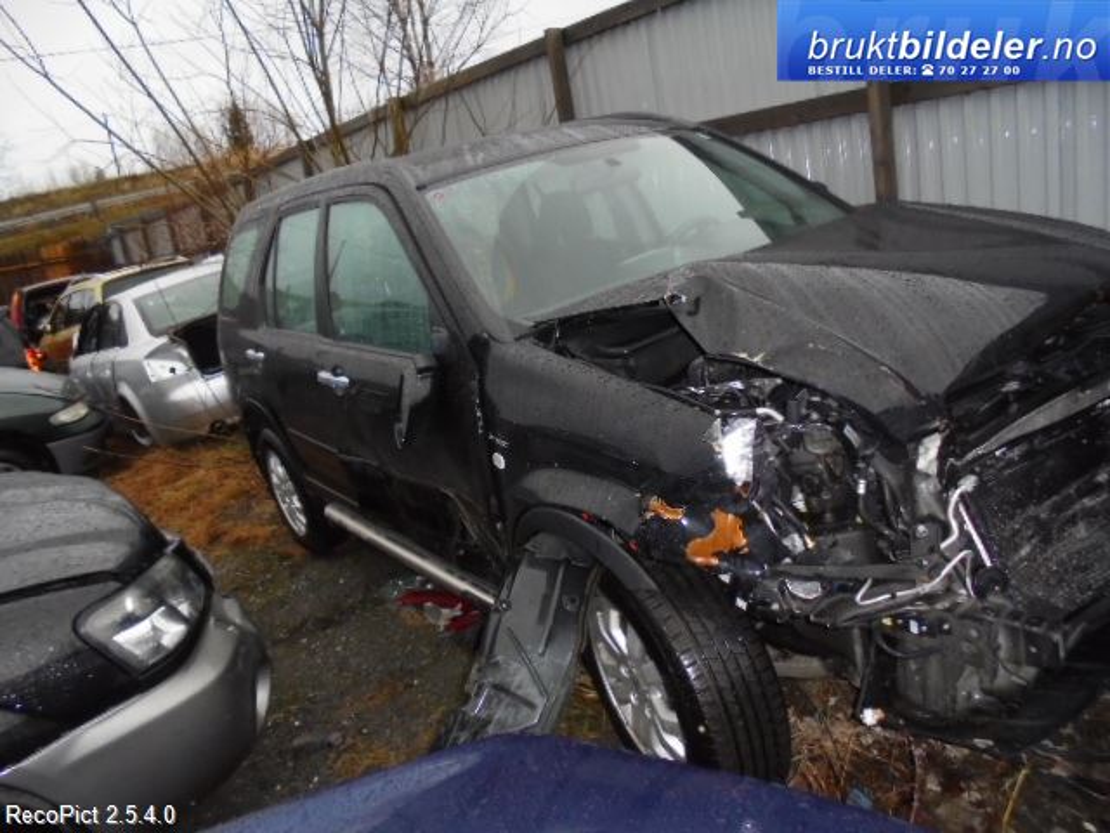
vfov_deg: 53.1
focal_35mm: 26
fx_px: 834
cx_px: 555
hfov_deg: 67.3
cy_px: 416
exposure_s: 1/80
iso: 400
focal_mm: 4.6
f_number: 3.5
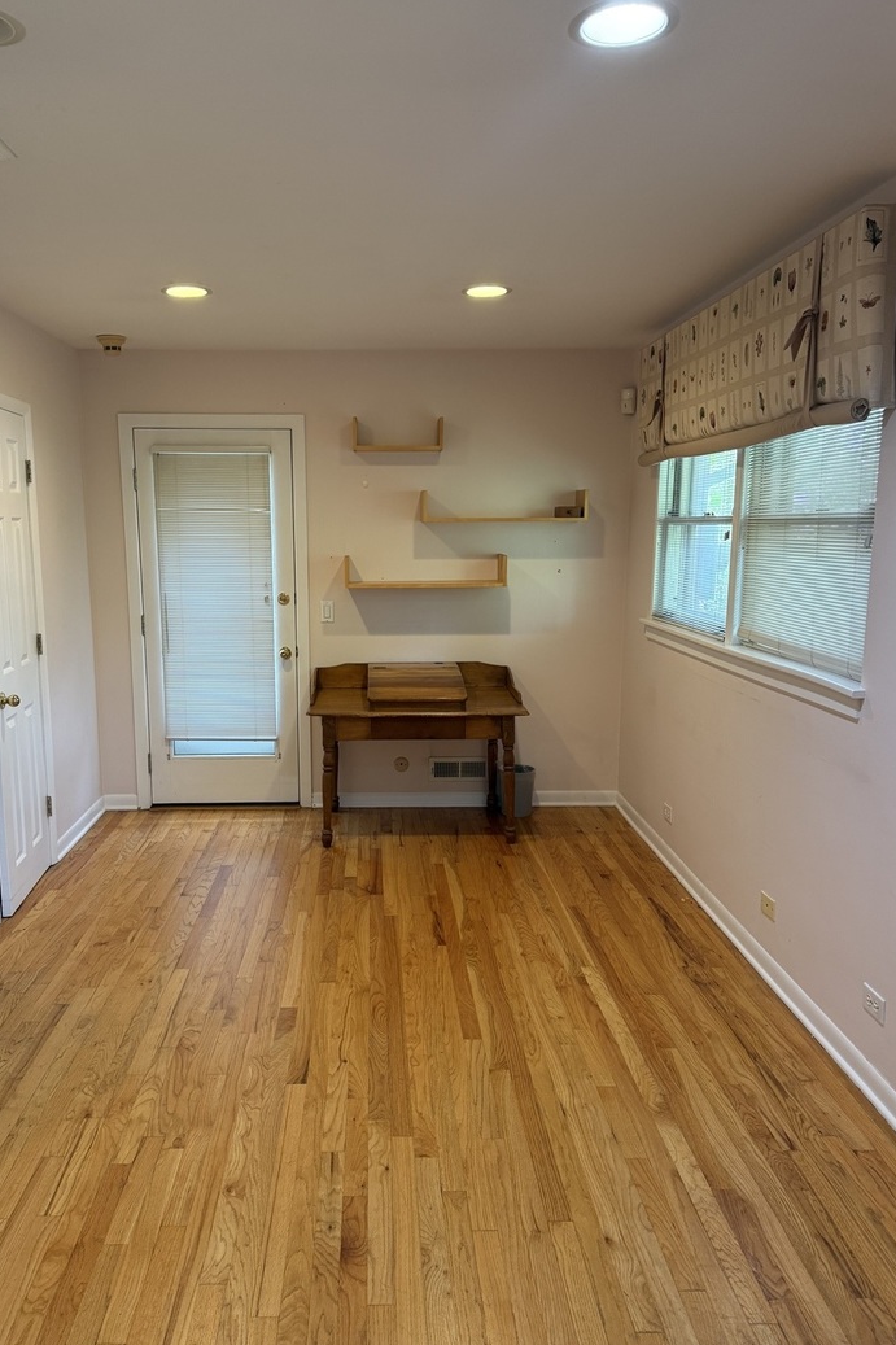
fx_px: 971
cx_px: 395
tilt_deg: -10.3
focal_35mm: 26
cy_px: 687
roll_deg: +0.1
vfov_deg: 69.4
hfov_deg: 49.4
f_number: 1.78
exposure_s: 1/60
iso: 200
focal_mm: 6.76
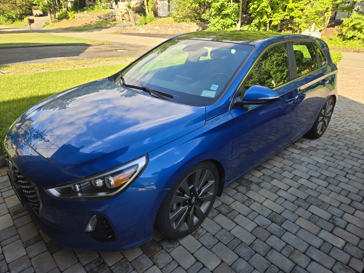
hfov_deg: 73.9
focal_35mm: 23
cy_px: 136
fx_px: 242
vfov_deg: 58.9
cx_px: 182
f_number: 1.8
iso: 25
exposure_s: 1/405
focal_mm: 5.4
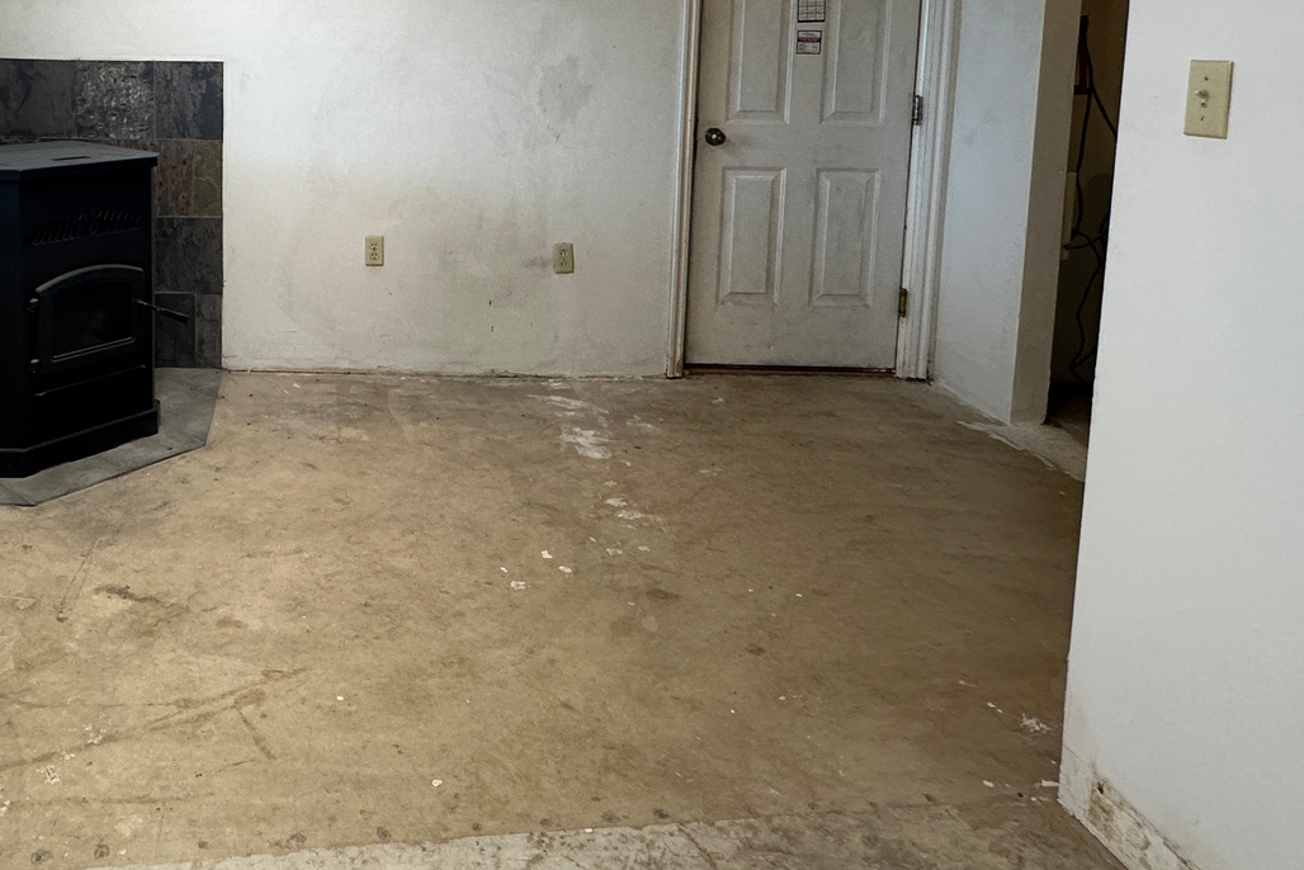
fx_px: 1051
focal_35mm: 29
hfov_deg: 58.8
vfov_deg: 42.2
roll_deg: -0.2
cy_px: 127
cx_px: 265
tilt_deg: -4.8
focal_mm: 2.22
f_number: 2.2
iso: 200
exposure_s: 1/120
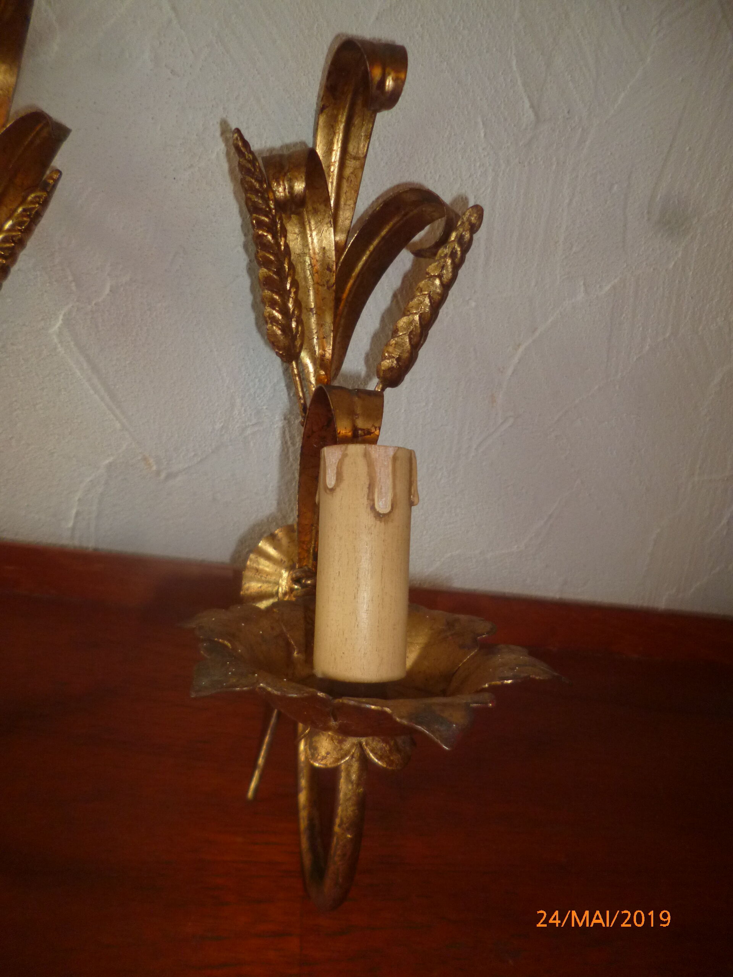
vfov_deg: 71.6
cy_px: 488
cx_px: 366
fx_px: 678
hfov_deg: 56.8
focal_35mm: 24
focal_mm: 4.3
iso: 160
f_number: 2.5
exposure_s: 1/60
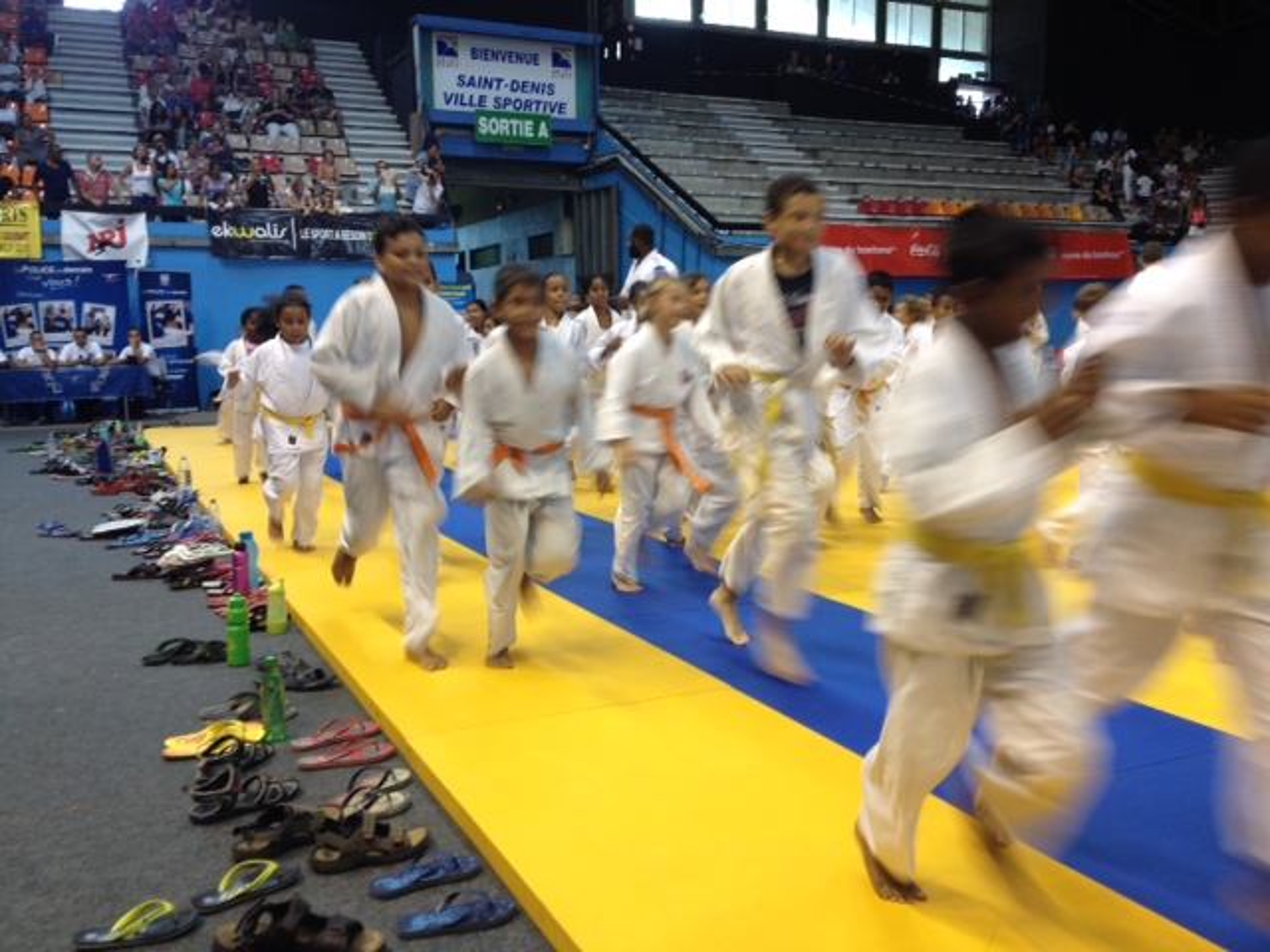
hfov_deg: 52.6
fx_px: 1284
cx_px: 635
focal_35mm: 35
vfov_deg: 40.7
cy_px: 476
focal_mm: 4.28
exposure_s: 1/30
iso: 50
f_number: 2.4
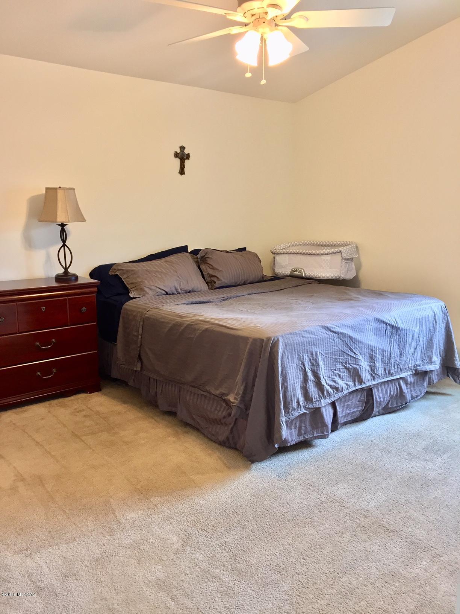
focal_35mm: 29
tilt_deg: -9.8
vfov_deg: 61.7
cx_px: 230
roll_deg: -0.8
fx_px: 514
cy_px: 307
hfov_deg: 48.2
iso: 125
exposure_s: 1/30
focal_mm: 4.15
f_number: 2.2
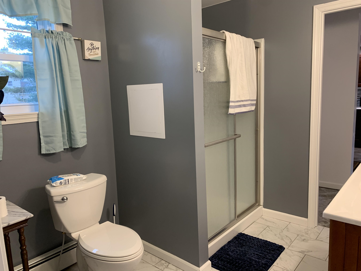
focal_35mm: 26
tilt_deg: -8.3
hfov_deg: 67.3
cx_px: 180
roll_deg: +2.5
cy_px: 136
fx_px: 271
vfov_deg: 53.1
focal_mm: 4.25
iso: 160
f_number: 1.8
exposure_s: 1/60
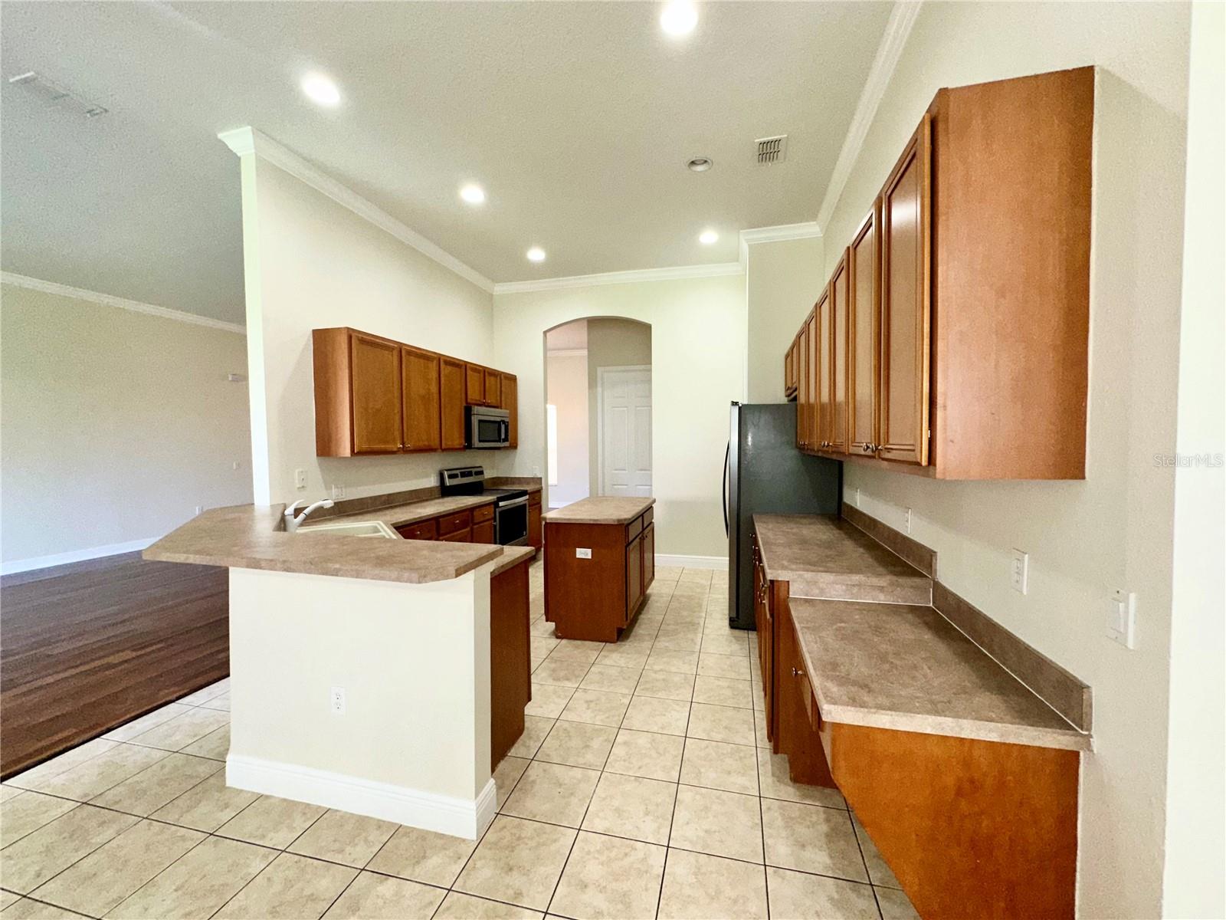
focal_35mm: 14
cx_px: 613
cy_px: 460
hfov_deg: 102.1
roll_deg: +0.3
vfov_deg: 85.7
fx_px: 496
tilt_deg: -2.3
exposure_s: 1/60
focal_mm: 2.22
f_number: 2.2
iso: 100
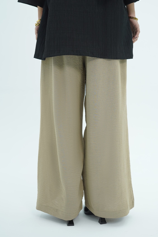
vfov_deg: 45.3
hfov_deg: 31.2
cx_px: 84
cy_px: 101
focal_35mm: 43
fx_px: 283
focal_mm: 35
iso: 400
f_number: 4
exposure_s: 1/125
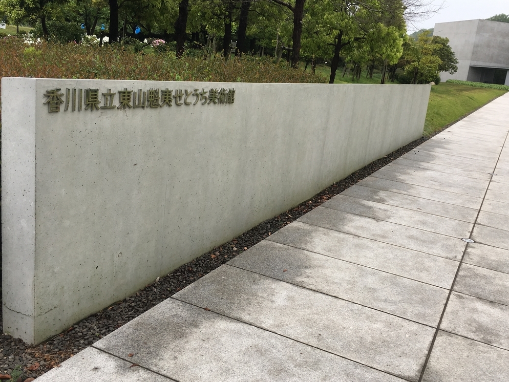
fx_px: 515
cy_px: 177
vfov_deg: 40.7
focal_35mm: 35
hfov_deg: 52.5
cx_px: 278
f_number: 2.2
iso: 25
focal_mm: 4.15
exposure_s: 1/411
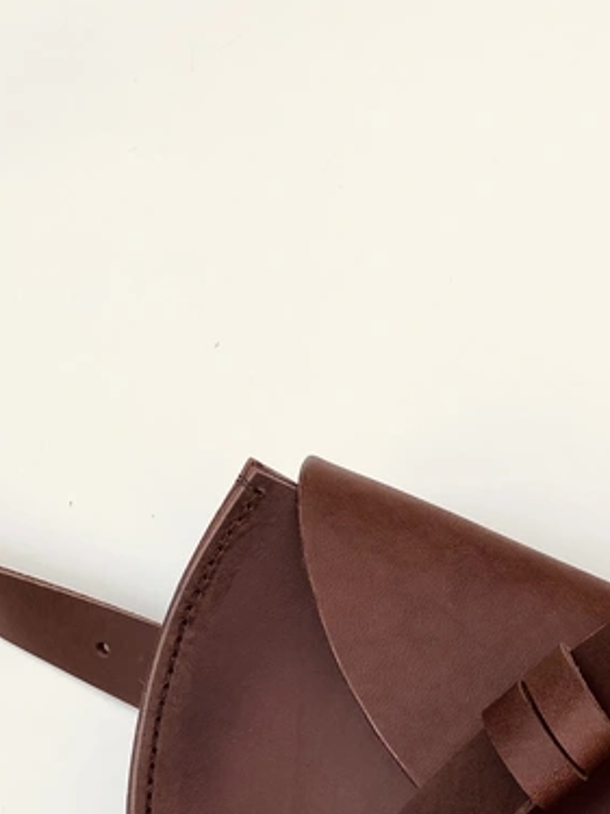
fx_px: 1434
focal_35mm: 61
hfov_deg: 22.6
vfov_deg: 28.6
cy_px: 910
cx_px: 671
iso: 32
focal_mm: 4.25
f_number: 1.8
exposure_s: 1/871
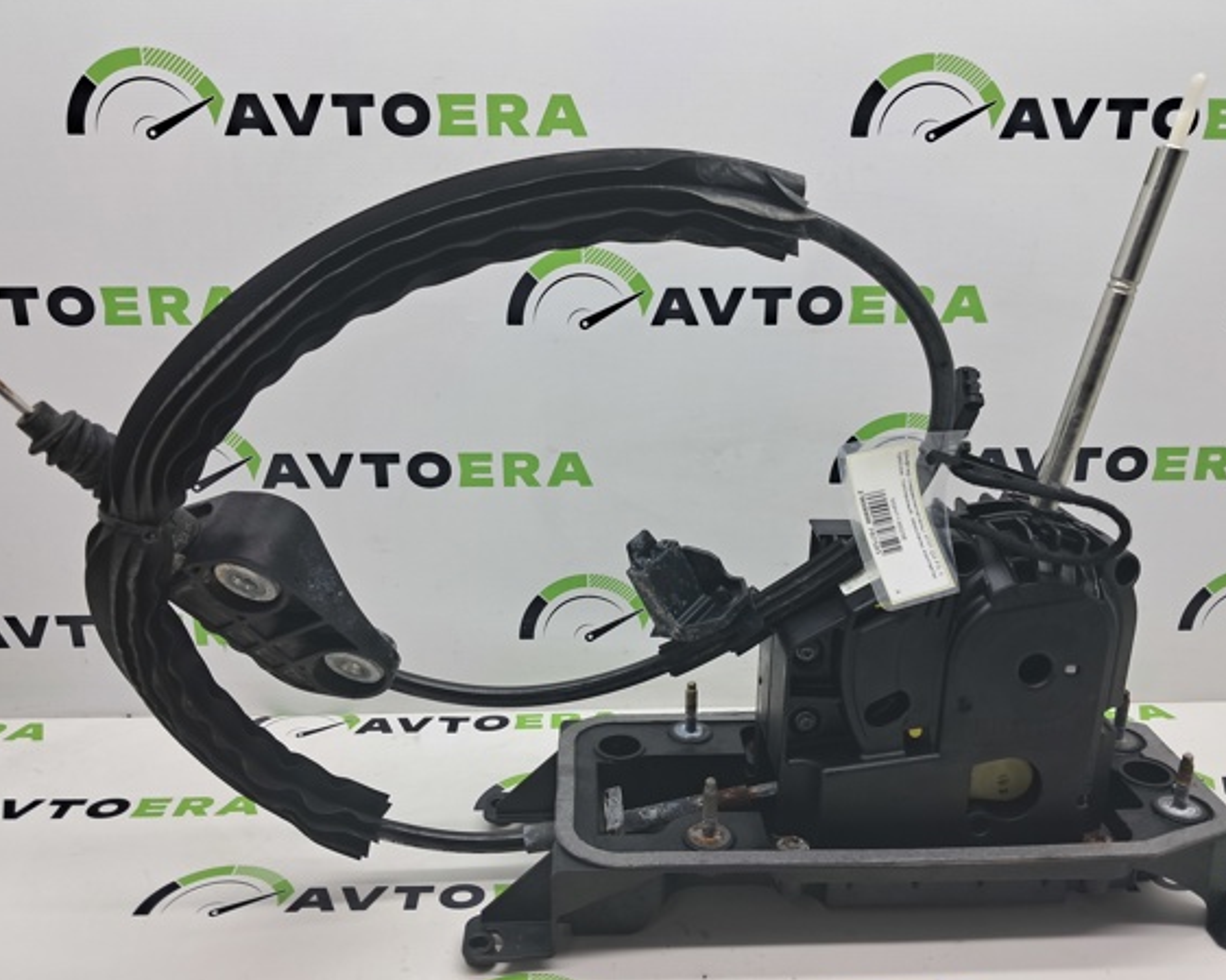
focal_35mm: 30
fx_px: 1088
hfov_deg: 58.8
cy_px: 507
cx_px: 644
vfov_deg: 48.5
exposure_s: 1/50
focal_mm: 4
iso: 50
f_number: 1.8
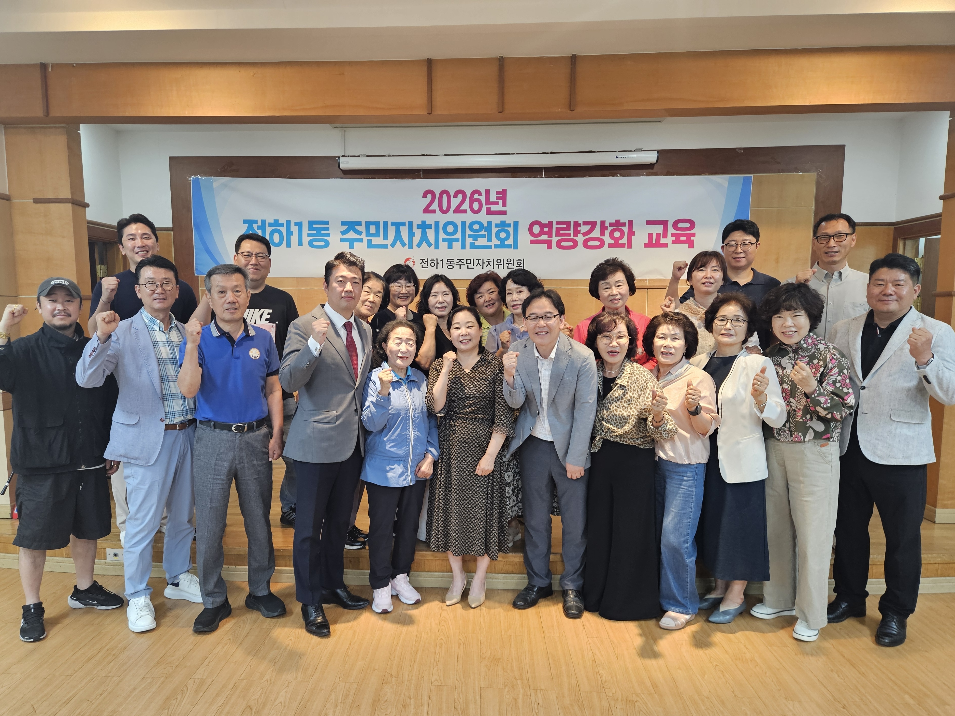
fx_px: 634
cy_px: 358
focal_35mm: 23
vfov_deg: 58.9
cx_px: 478
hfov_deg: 73.9
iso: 320
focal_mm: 5.4
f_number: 1.8
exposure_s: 1/120
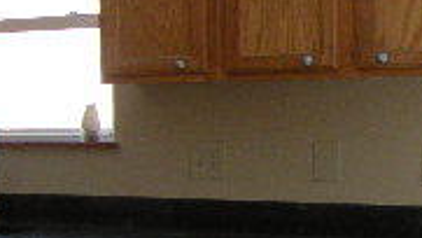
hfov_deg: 18.6
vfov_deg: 11.4
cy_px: 289
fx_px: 1164
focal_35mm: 104
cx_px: -177
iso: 178
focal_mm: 4.7
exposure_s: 1/59.8
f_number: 2.8
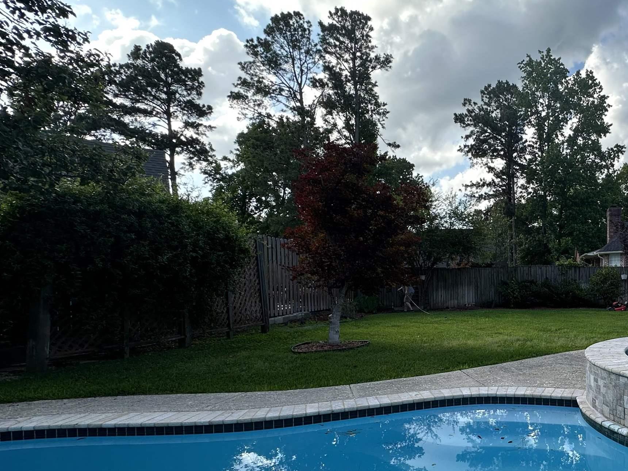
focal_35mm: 25
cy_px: 291
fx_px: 454
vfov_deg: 54.3
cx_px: 532
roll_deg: +1.6
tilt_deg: +0.0
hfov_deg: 61.5
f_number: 2.2
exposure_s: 1/487
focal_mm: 2.22
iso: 40
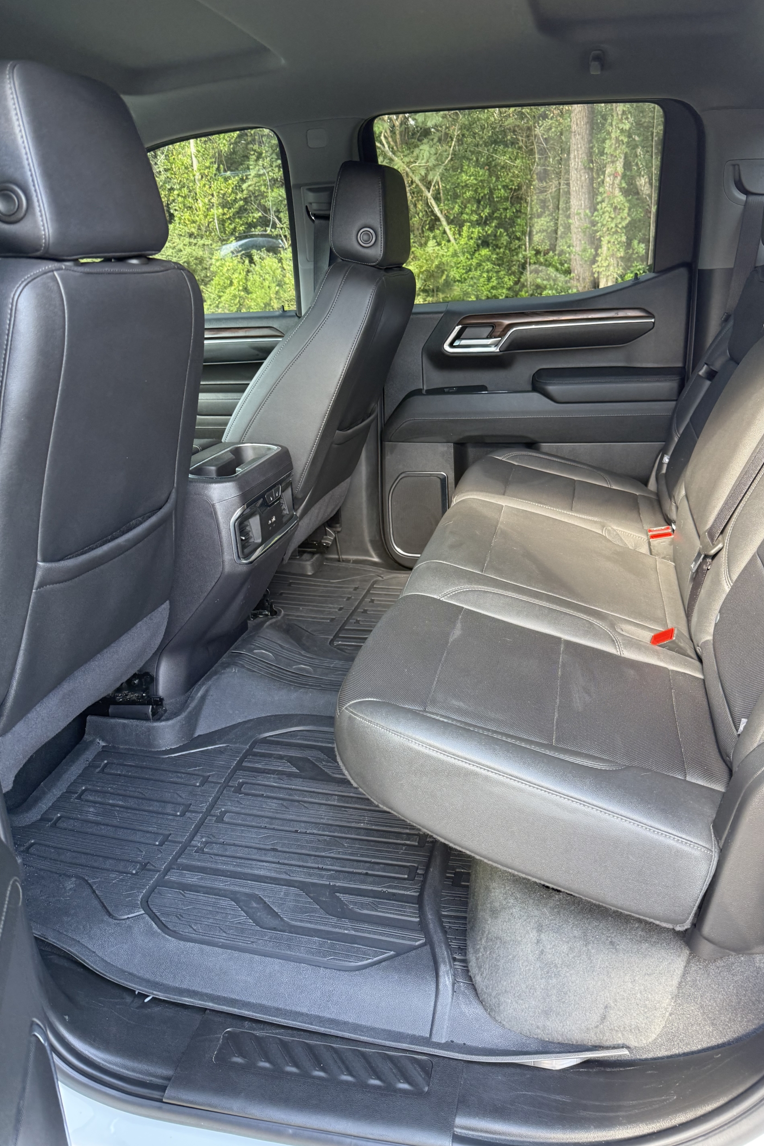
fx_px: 796
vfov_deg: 71.5
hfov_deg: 51.2
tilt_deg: -22.1
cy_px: 573
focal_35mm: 25
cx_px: 425
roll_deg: -2.7
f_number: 1.78
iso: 160
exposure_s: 1/121
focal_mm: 6.76
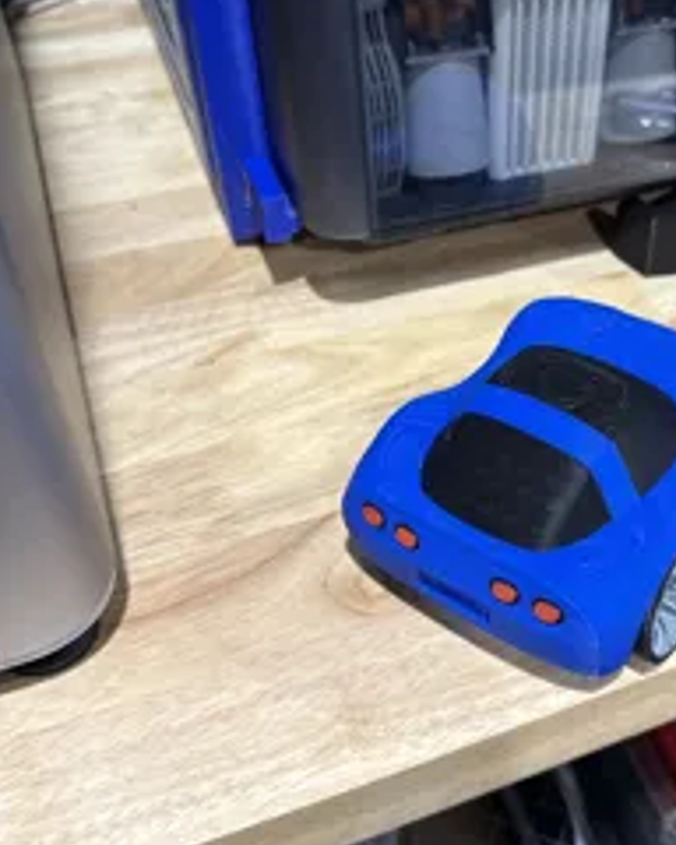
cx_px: 511
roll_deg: -1.4
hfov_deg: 37.3
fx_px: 975
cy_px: 384
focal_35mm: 39
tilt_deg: -40.2
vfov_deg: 46.8
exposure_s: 1/60
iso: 200
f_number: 1.78
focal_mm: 6.76
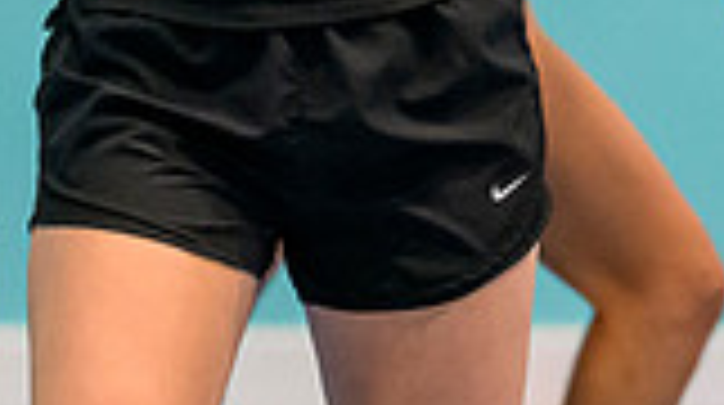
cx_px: 440
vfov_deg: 1.0
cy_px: -313
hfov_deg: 1.8
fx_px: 23616
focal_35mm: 1232
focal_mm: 200
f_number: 2.8
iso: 8000
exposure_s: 1/1000
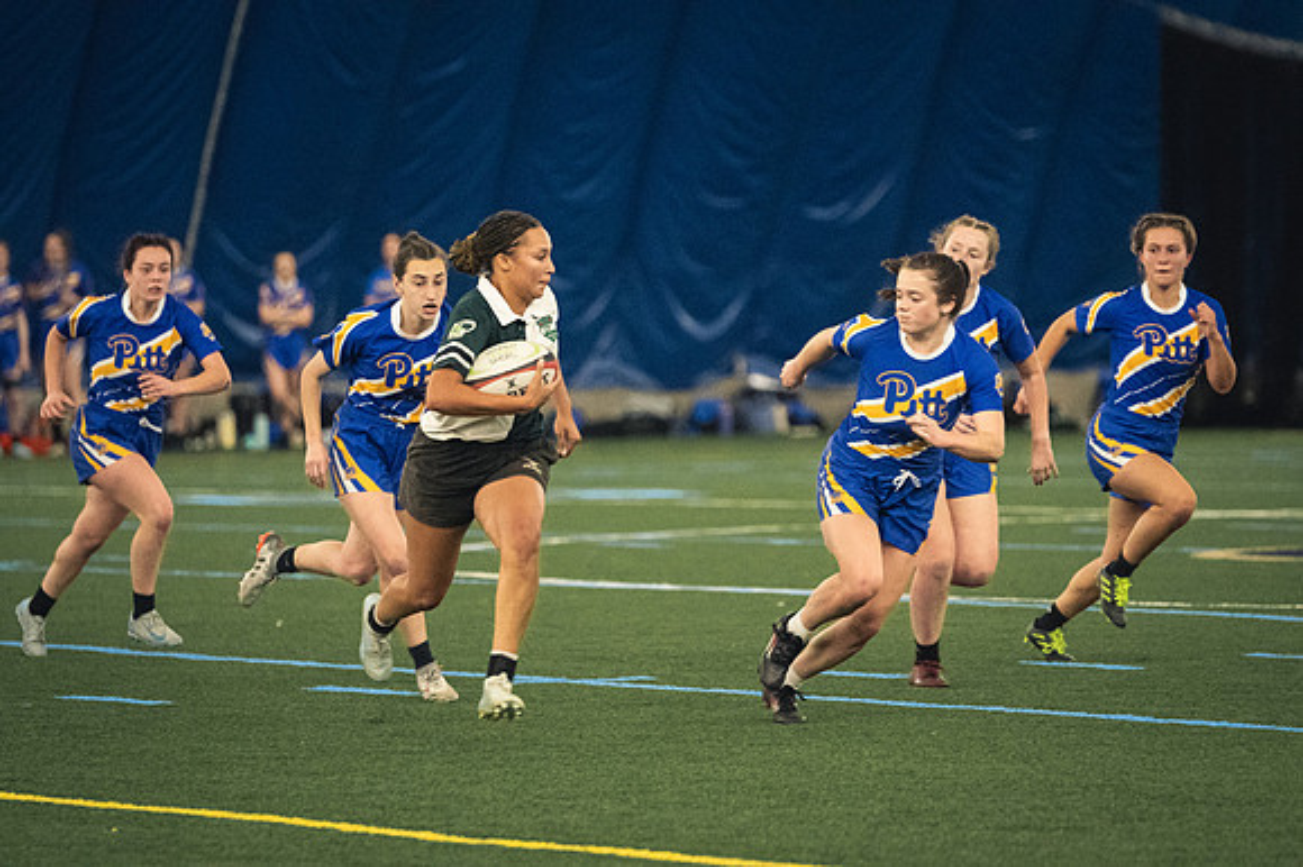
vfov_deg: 4.8
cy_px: 434
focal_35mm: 285
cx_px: 652
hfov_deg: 7.2
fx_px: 10309
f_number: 2.8
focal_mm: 190
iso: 10000
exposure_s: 1/500
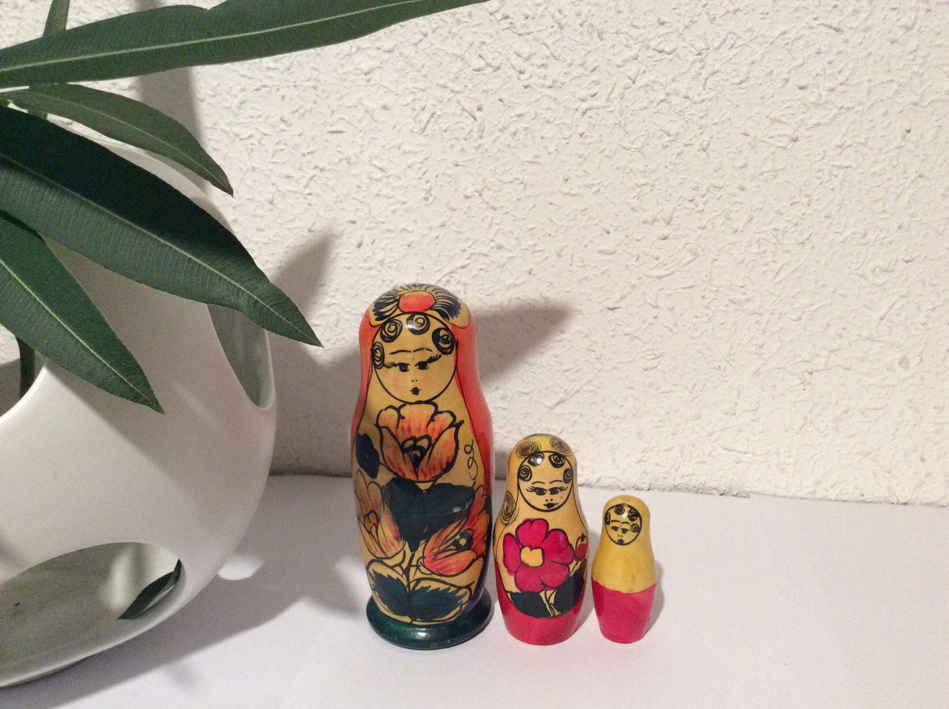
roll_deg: +2.1
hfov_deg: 56.9
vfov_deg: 44.1
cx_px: 474
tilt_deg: -16.5
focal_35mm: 32
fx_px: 876
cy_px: 354
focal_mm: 3.3
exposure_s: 1/17
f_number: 2.4
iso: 250
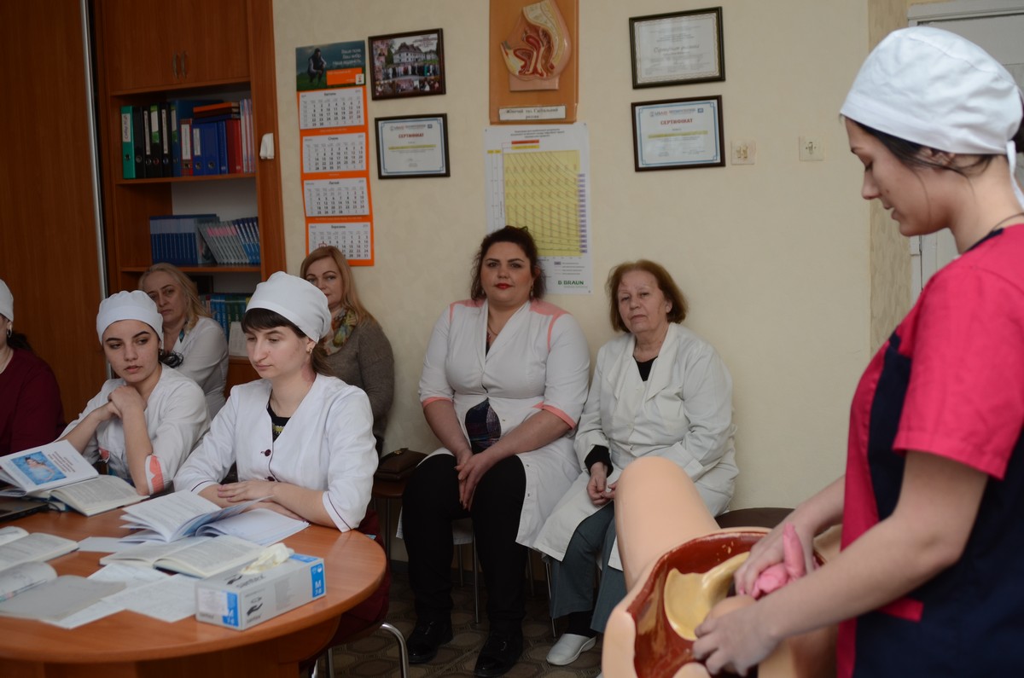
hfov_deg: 46.5
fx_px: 1192
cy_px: 339
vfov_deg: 31.8
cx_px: 512
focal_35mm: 42
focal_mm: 28
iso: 200
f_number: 3.5
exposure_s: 1/250
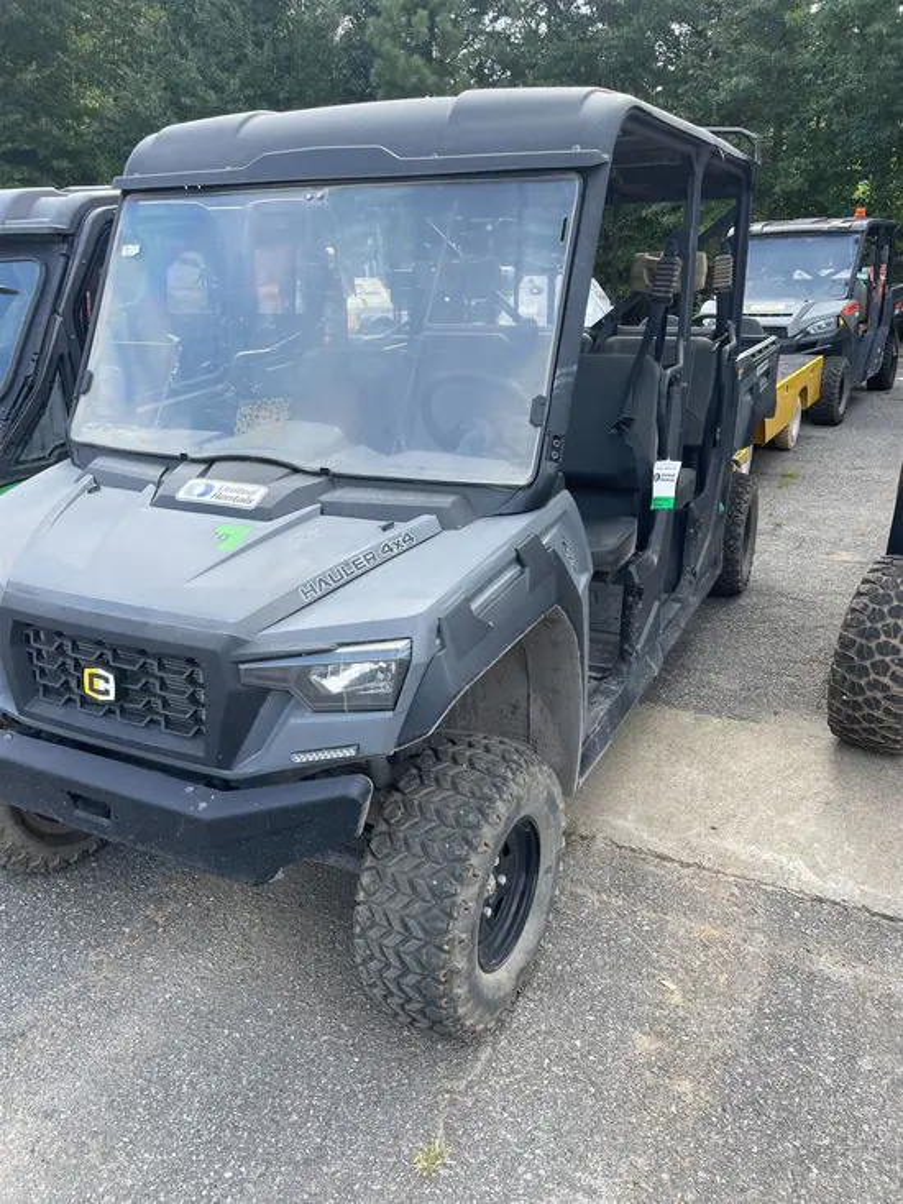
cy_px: 602
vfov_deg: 67.3
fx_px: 904
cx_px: 452
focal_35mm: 26
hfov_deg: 53.1
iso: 32
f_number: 1.6
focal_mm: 4.2
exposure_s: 1/498
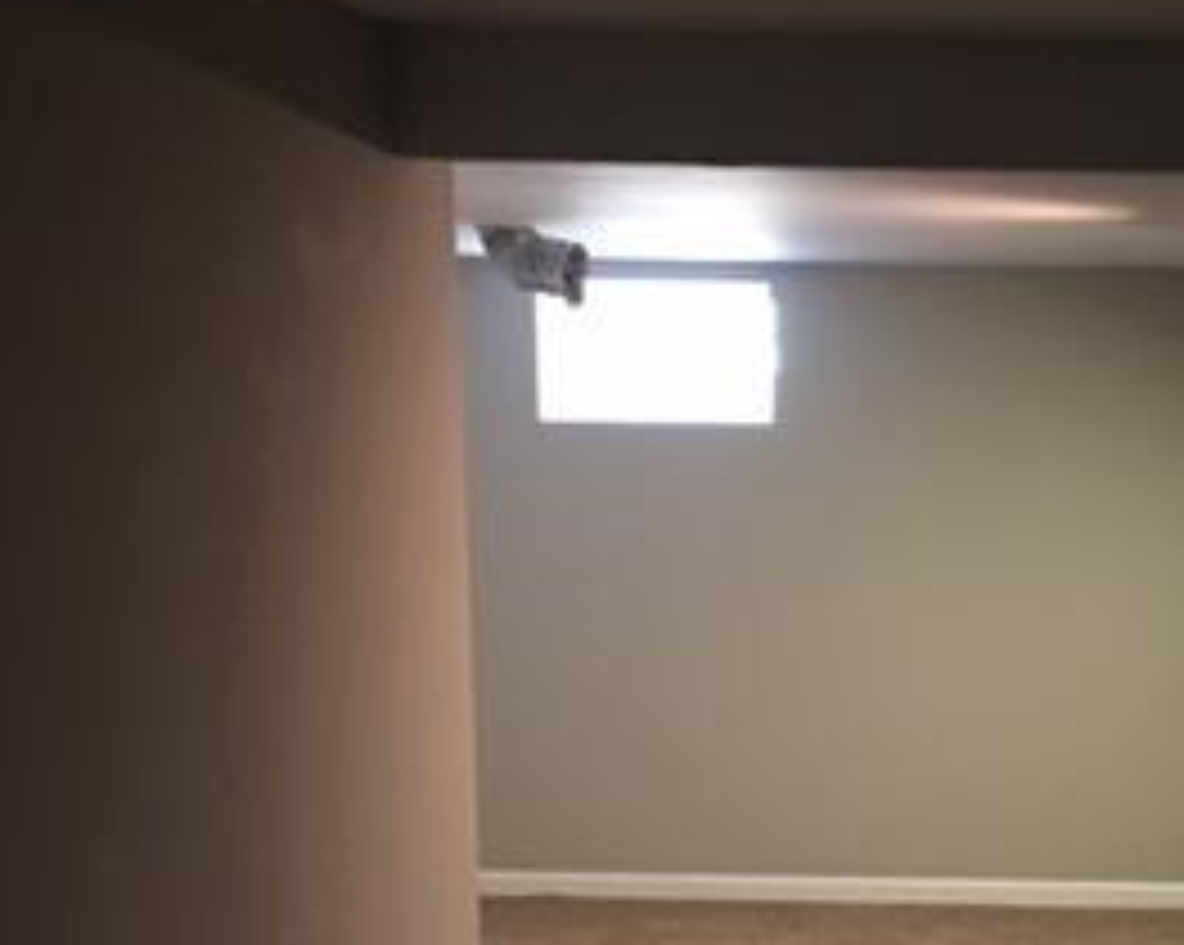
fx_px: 2416
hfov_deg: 25.2
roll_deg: -1.5
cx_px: 1364
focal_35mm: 69
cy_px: 729
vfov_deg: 21.9
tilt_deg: -5.0
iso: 125
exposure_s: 1/4
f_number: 2.2
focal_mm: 4.15
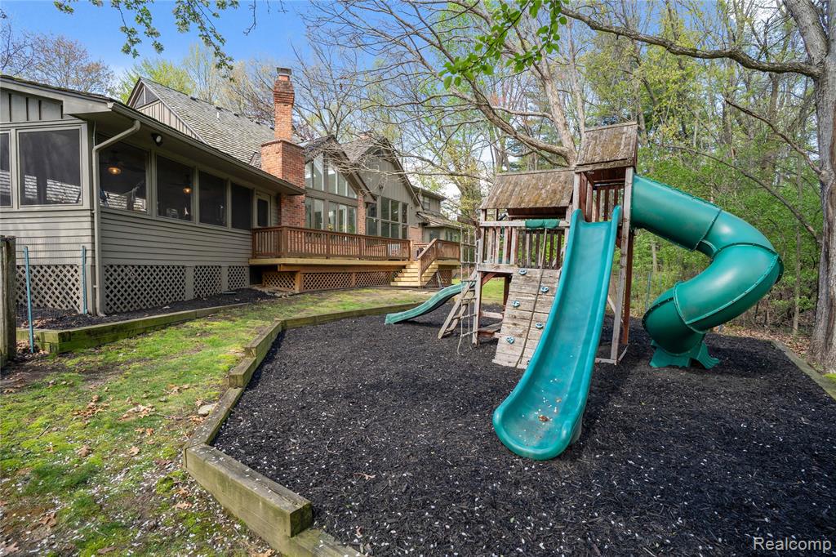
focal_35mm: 16
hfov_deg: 96.8
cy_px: 278
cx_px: 418
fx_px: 371
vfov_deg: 73.7
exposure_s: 1/200
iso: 500
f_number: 5.6
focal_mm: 16
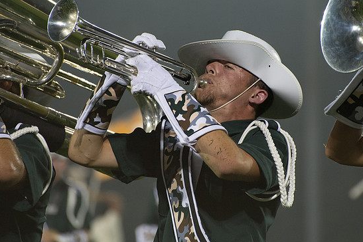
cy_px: 99
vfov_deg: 4.7
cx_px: 204
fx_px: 2922
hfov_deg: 7.1
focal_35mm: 290
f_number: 5.3
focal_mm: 220
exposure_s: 1/160
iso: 3200
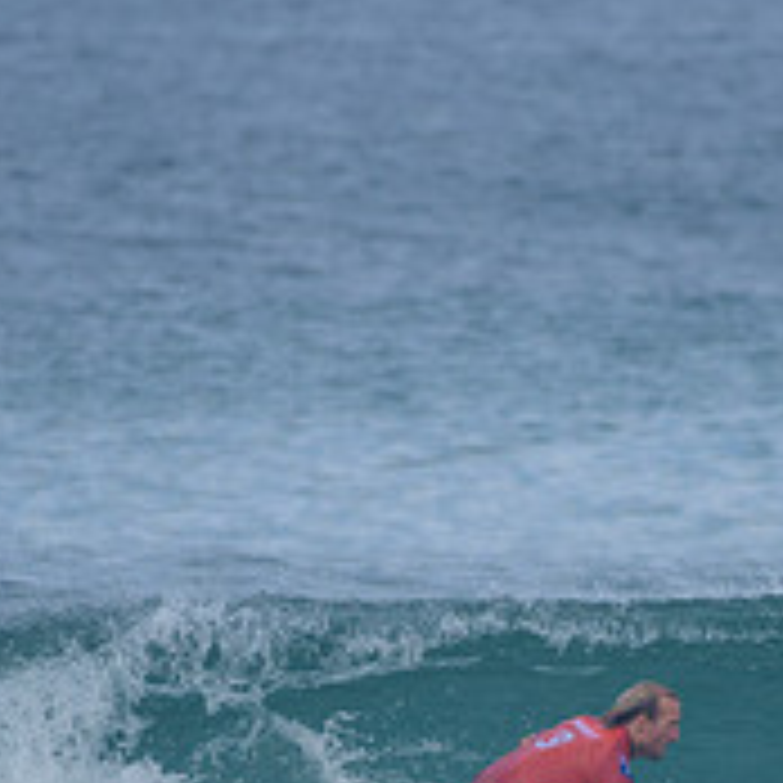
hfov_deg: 1.1
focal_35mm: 1562
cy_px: 803
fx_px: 39973
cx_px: 522
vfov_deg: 1.1
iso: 280
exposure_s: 1/2000
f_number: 5.6
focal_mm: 500
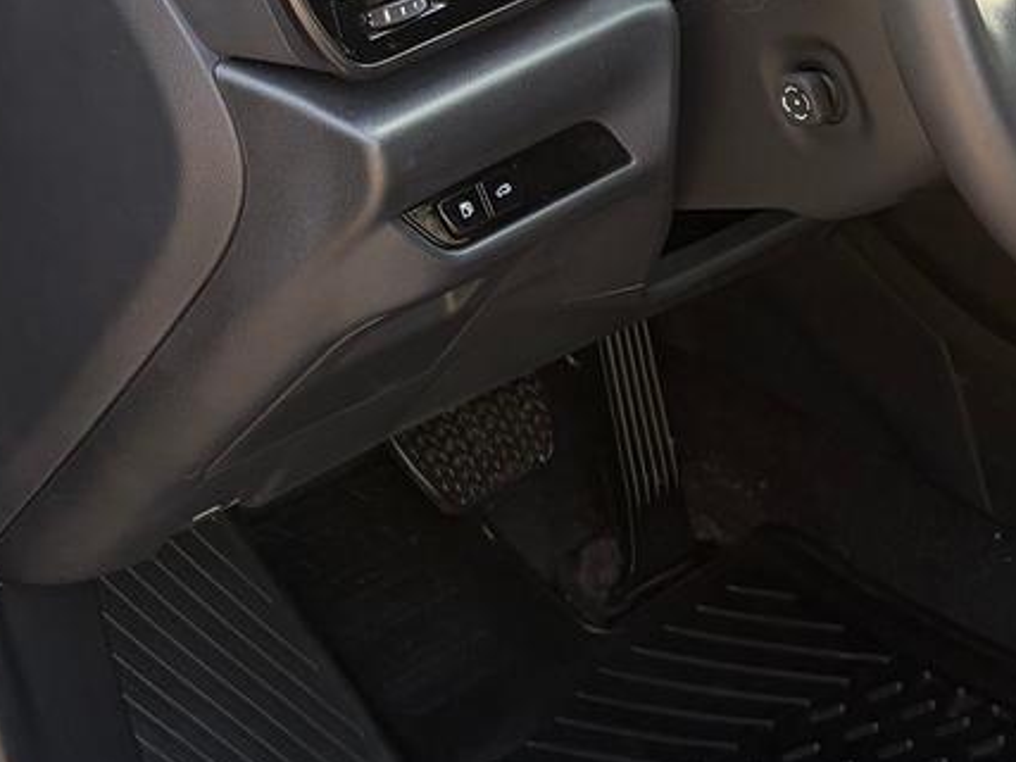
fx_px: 2289
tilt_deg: -37.2
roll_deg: -7.4
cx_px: 1144
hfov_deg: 23.4
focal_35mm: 78
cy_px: 488
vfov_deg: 18.8
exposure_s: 1/160
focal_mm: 5.96
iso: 40
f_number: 1.6
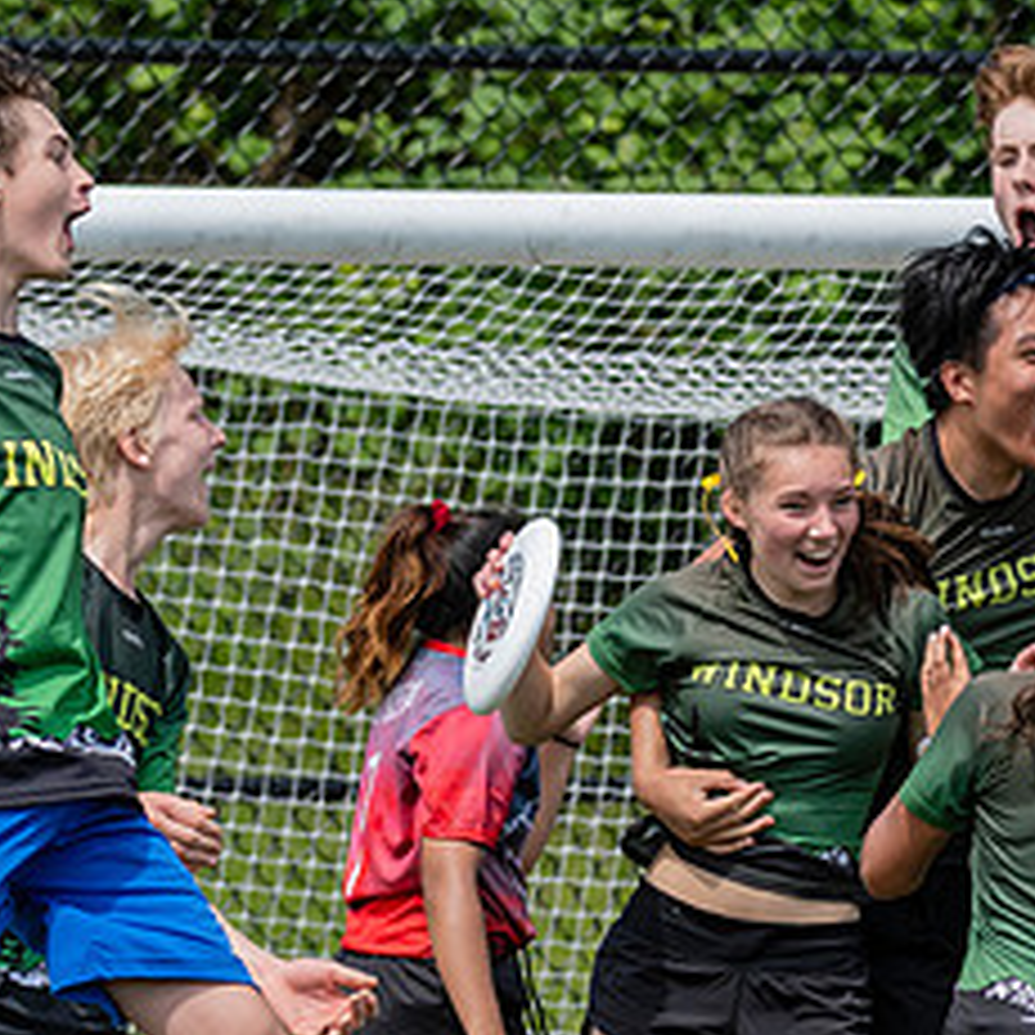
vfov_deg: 2.2
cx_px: 823
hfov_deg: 2.2
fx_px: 26724
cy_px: 623
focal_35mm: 790
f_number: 4
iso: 360
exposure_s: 1/1600
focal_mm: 200
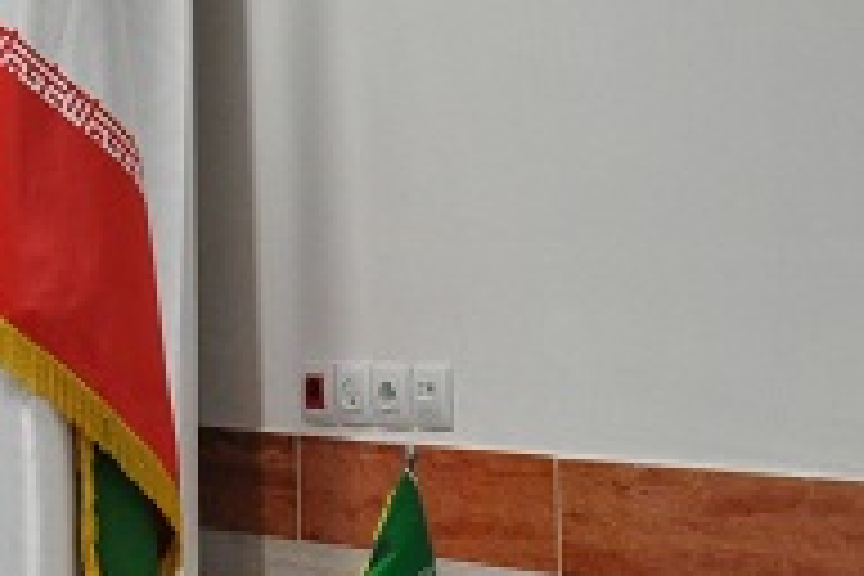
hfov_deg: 11.5
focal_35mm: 169
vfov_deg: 8.1
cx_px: -562
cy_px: 9
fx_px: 4056
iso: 1250
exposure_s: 1/125
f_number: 5.6
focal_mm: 24
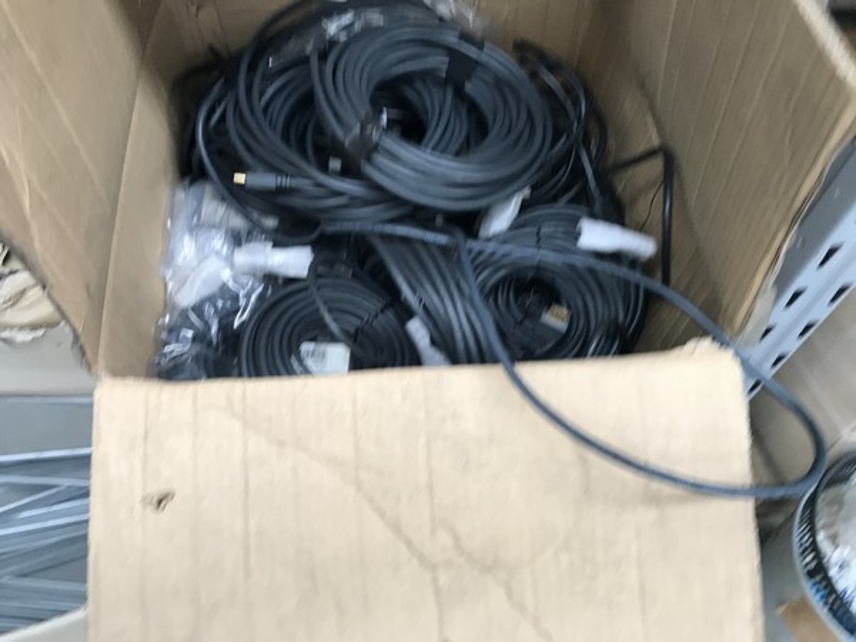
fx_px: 692
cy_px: 321
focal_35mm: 28
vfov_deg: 49.7
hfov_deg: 63.4
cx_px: 428
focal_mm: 3.99
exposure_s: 1/33
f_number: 1.8
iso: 25
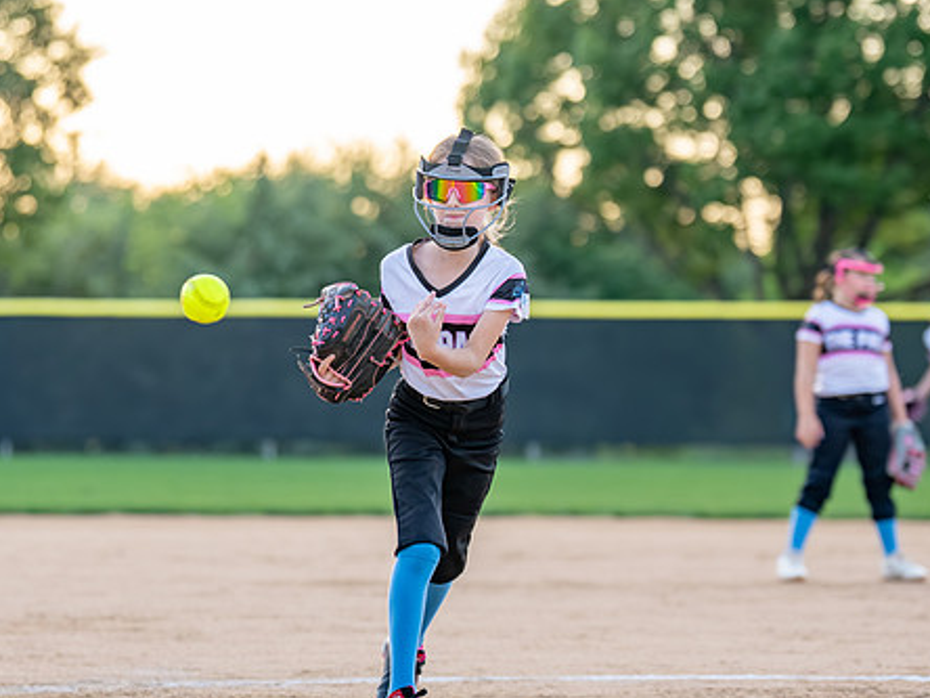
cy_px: 403
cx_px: 427
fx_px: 5508
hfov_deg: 9.7
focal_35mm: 205
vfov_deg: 7.2
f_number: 2.8
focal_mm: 116
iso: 400
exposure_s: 1/1000
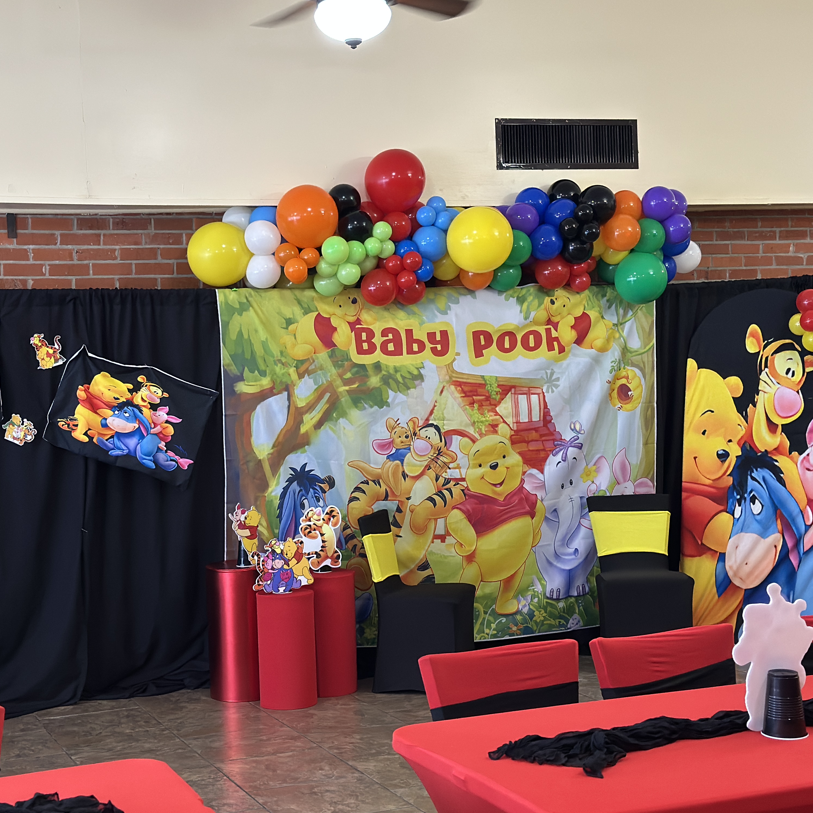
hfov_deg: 30.0
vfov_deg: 30.0
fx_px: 1515
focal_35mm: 57
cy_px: 405
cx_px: 348
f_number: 1.78
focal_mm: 6.86
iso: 320
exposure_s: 1/60
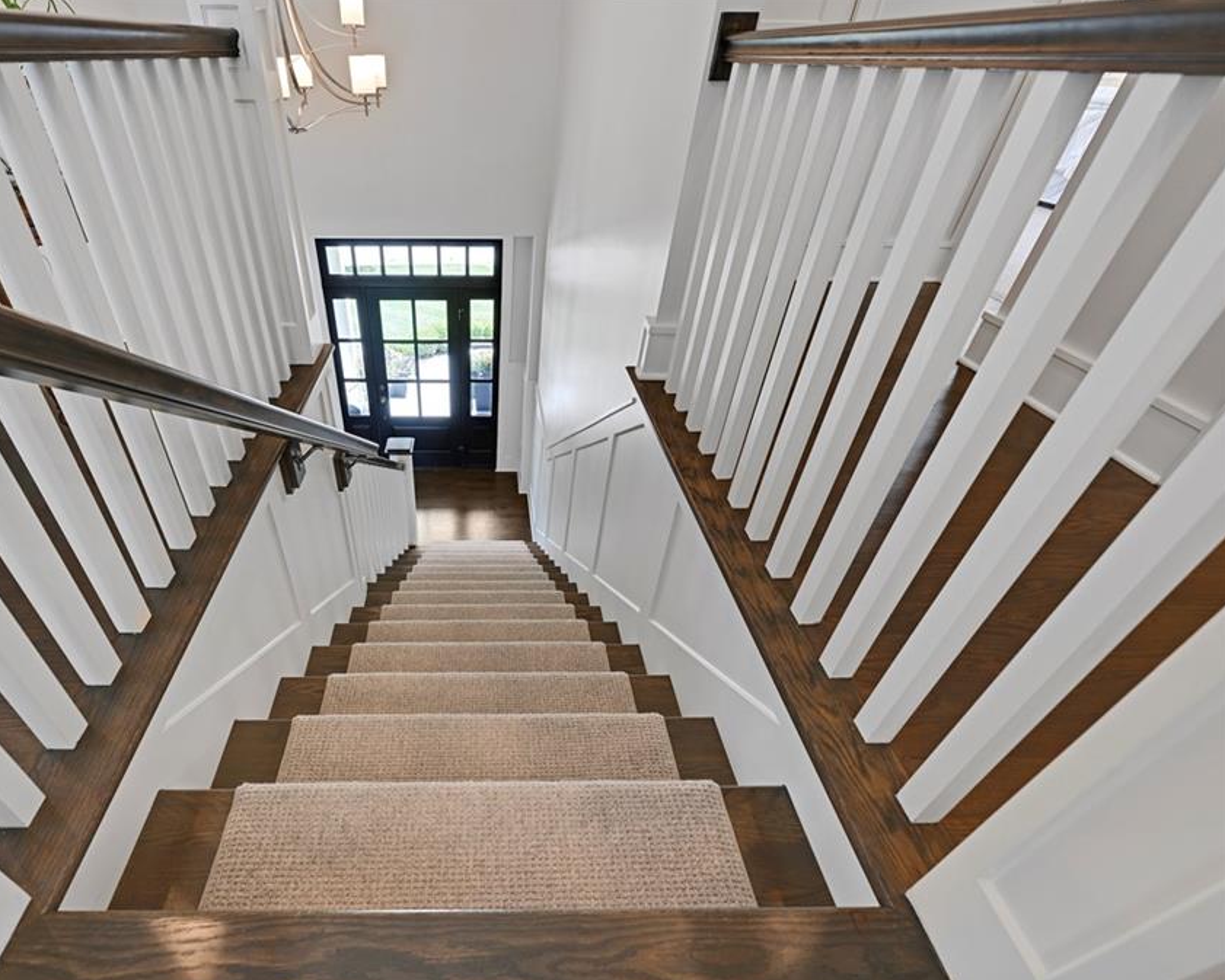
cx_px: 485
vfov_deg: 80.4
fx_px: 580
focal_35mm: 16
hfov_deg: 91.8
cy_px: 491
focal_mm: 14
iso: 100
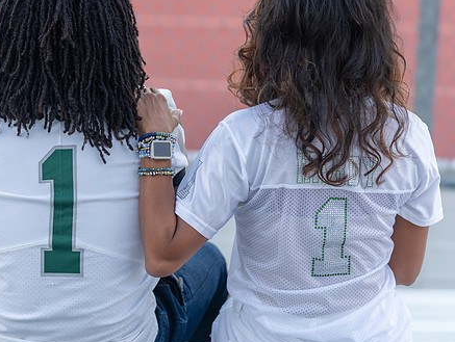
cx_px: 229
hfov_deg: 13.7
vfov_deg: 10.3
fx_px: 1895
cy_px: 142
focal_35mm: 144
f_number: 2.8
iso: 640
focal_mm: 100
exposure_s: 1/320
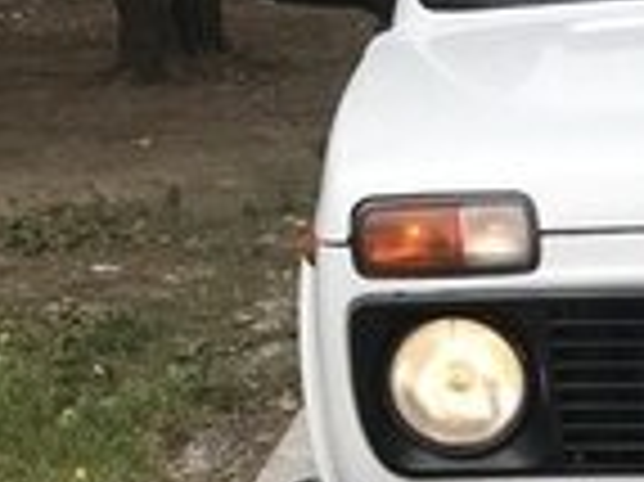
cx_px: 824
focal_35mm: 129
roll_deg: +0.1
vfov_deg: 11.2
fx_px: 2398
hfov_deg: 14.7
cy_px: 588
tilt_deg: -16.9
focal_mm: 3.99
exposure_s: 1/595
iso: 20
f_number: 1.8
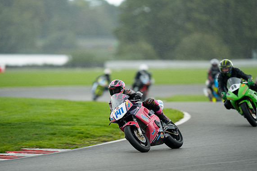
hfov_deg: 5.1
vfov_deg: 3.4
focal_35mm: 406
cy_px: 86
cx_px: 127
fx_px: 2899
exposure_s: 1/320
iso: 400
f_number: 3.2
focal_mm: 400
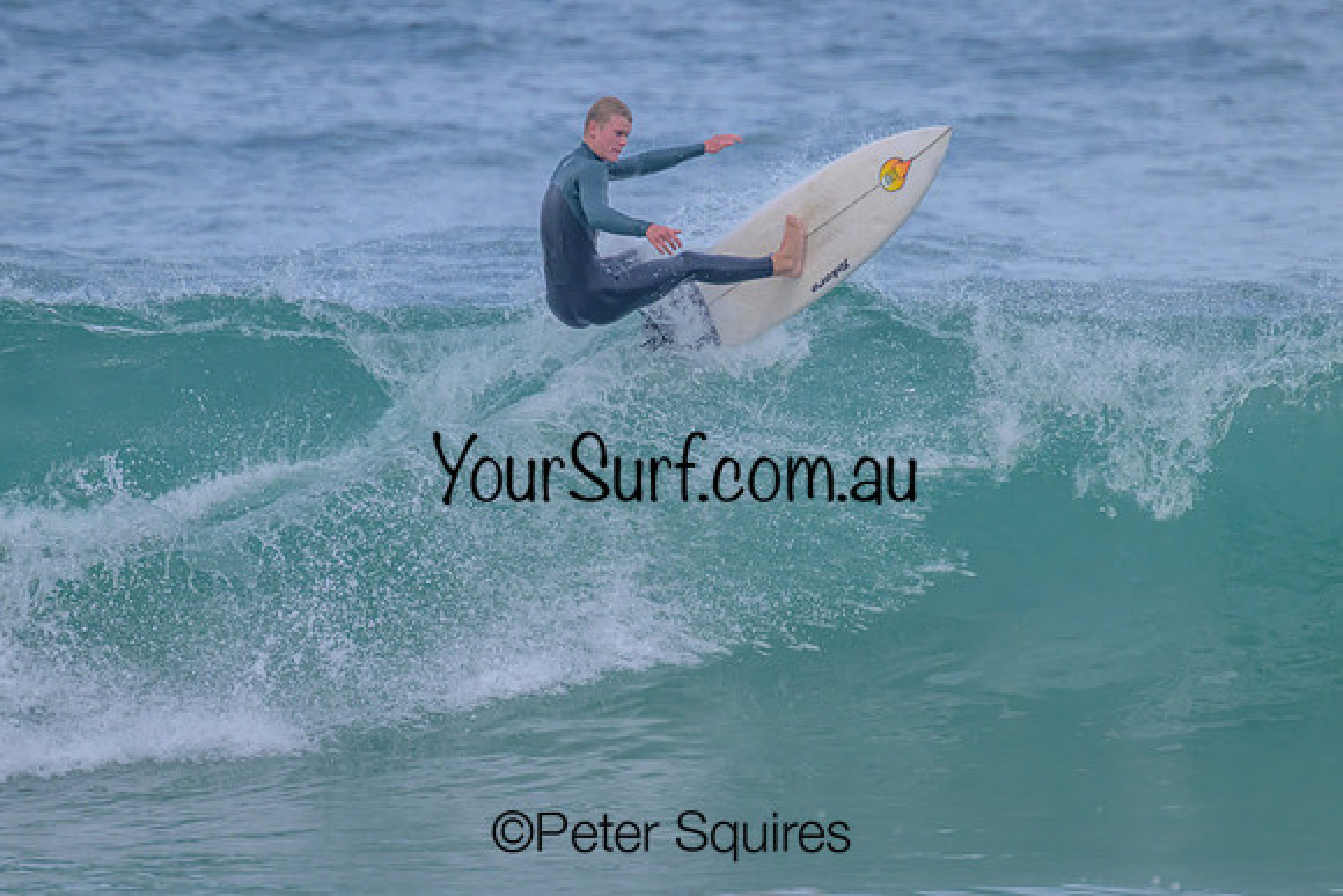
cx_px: 713
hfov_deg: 2.2
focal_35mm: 940
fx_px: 35089
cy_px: 451
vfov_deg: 1.5
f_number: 11
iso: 1250
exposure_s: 1/2000
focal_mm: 800
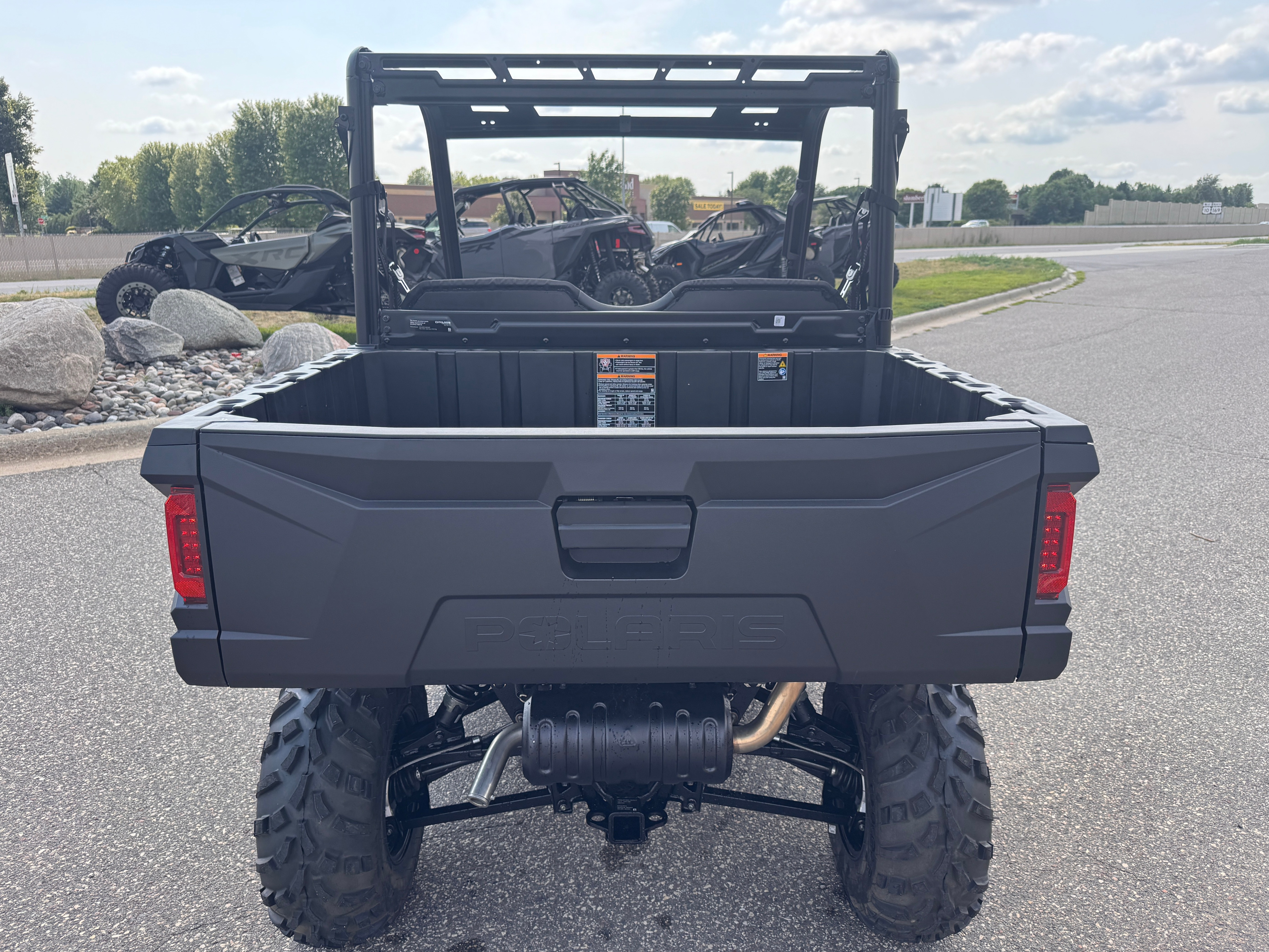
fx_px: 880
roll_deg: -1.6
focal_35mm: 24
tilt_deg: -15.4
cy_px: 476
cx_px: 634
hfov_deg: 71.6
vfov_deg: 56.8
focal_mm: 6.76
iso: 80
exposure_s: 1/1285
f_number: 1.78
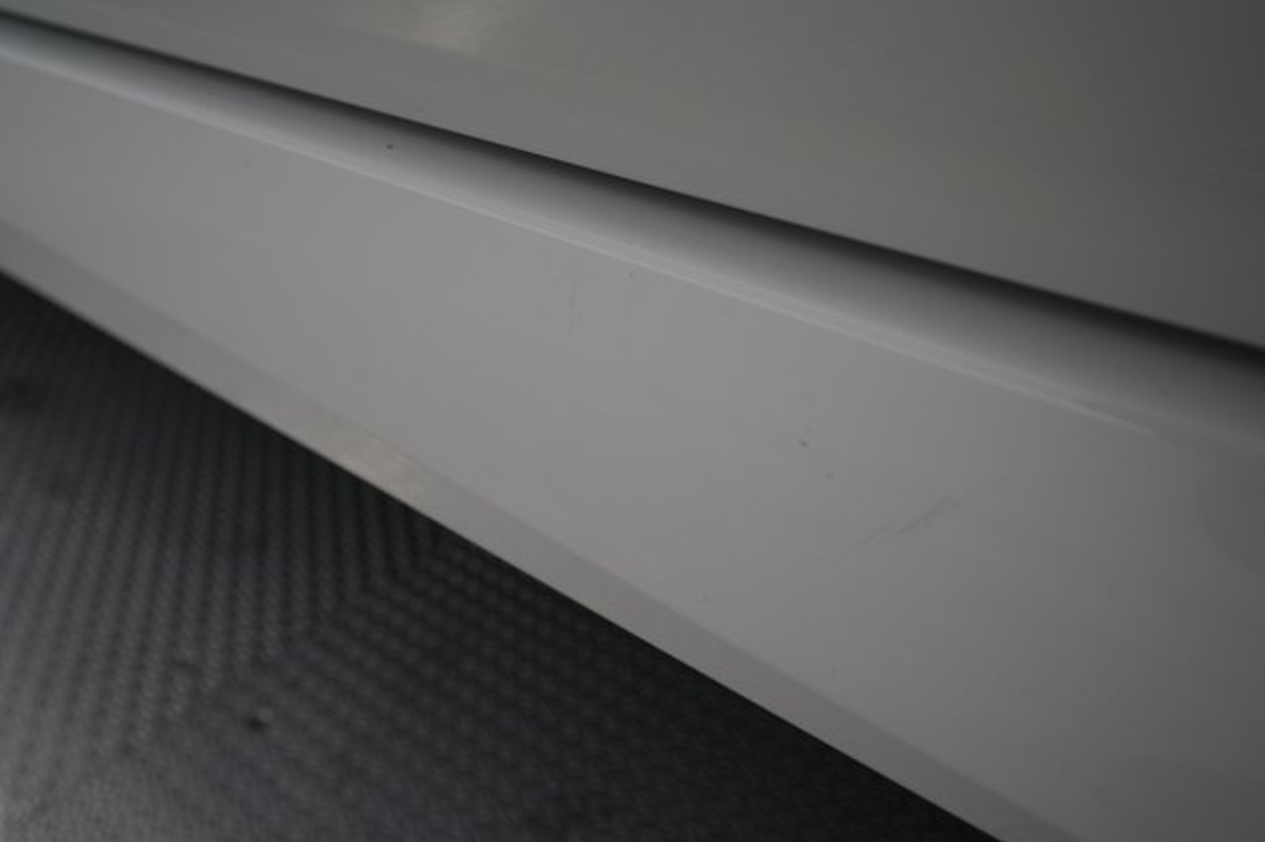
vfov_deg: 46.4
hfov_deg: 65.5
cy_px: 421
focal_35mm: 28
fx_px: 983
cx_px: 632
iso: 1000
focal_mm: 28
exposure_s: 1/100
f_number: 5
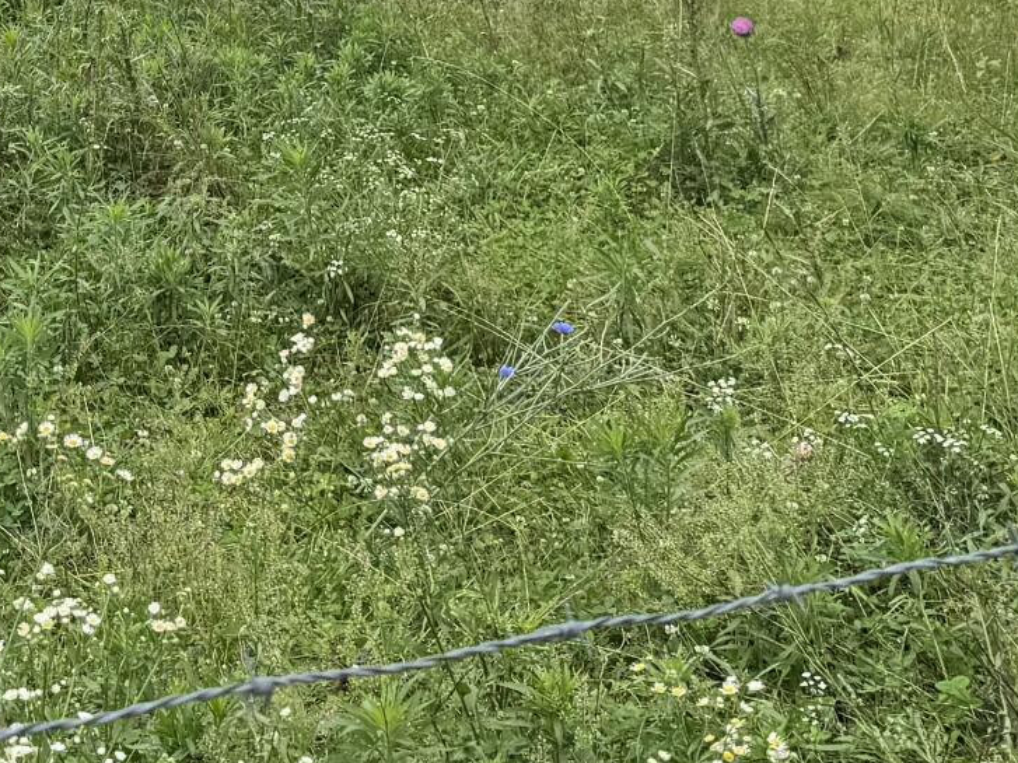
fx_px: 2911
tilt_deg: -1.4
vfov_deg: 13.7
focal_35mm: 99
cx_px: -157
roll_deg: +0.5
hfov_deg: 18.9
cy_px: -494
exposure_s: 1/1818
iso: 80
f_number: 1.78
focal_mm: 6.76
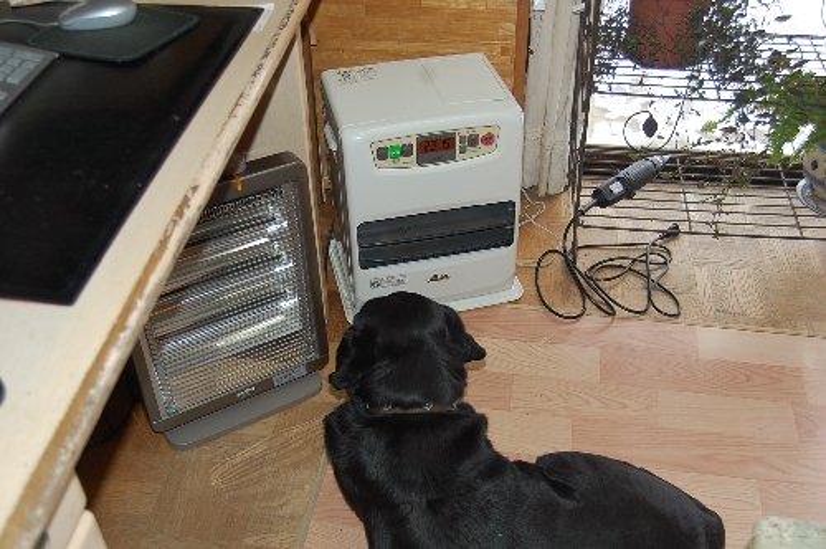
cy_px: 274
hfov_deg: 49.6
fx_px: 894
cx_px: 413
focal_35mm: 39
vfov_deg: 34.1
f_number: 4.2
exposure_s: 1/60
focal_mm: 26
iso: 400
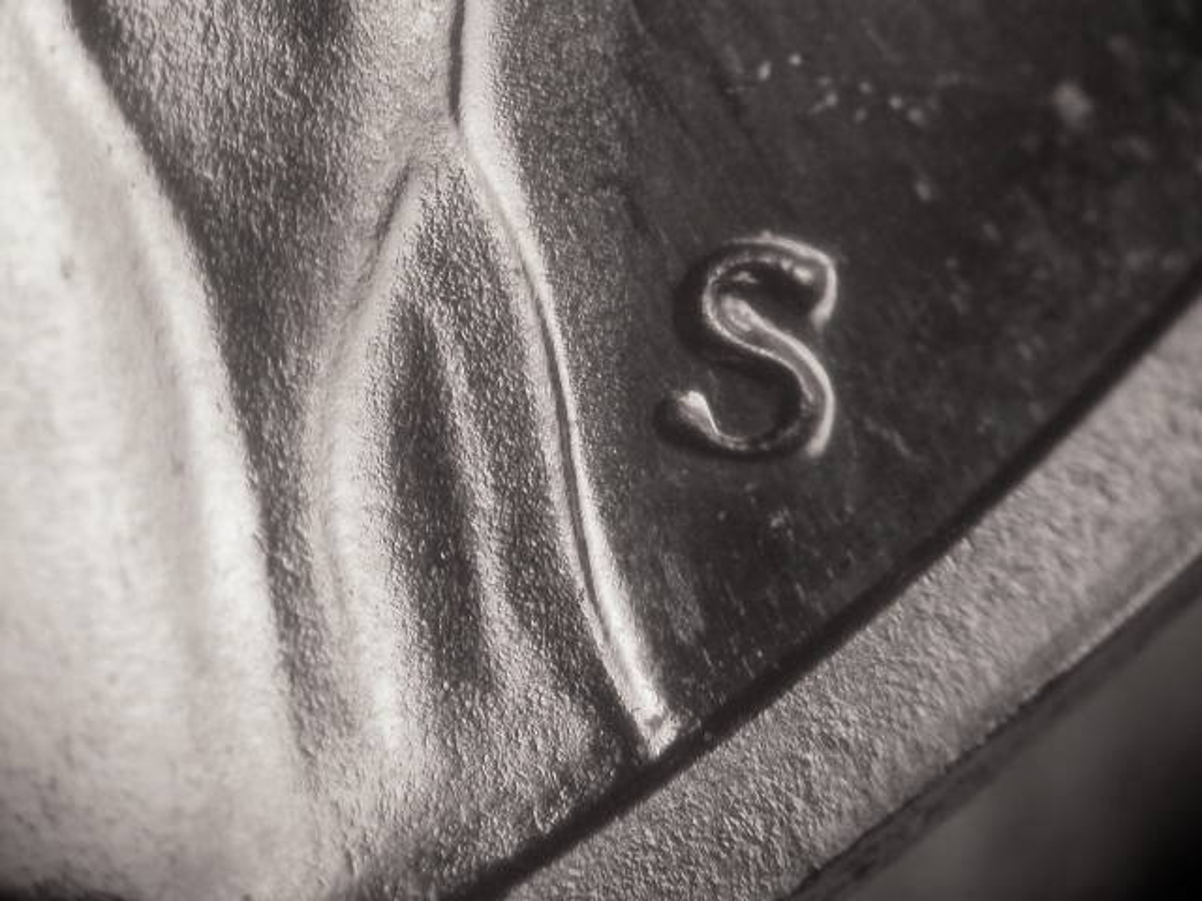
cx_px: 601
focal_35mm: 114
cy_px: 450
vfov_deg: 13.0
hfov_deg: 17.3
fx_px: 3959
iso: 100
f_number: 4.2
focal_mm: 23.7
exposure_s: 1/20.2
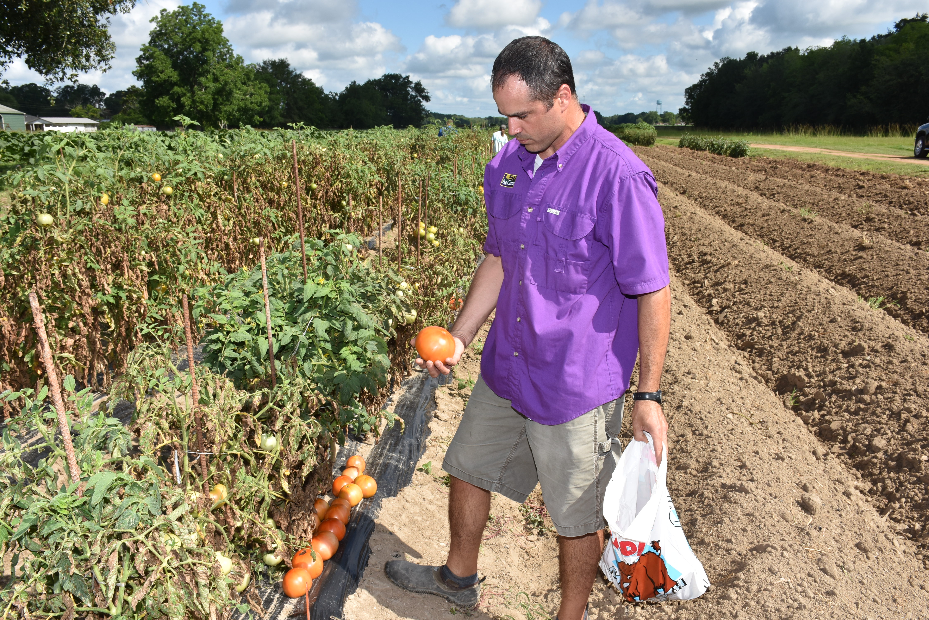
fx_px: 852
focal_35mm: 33
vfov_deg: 40.0
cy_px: 310
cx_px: 464
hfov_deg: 57.2
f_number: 13
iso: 200
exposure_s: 1/250
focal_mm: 22
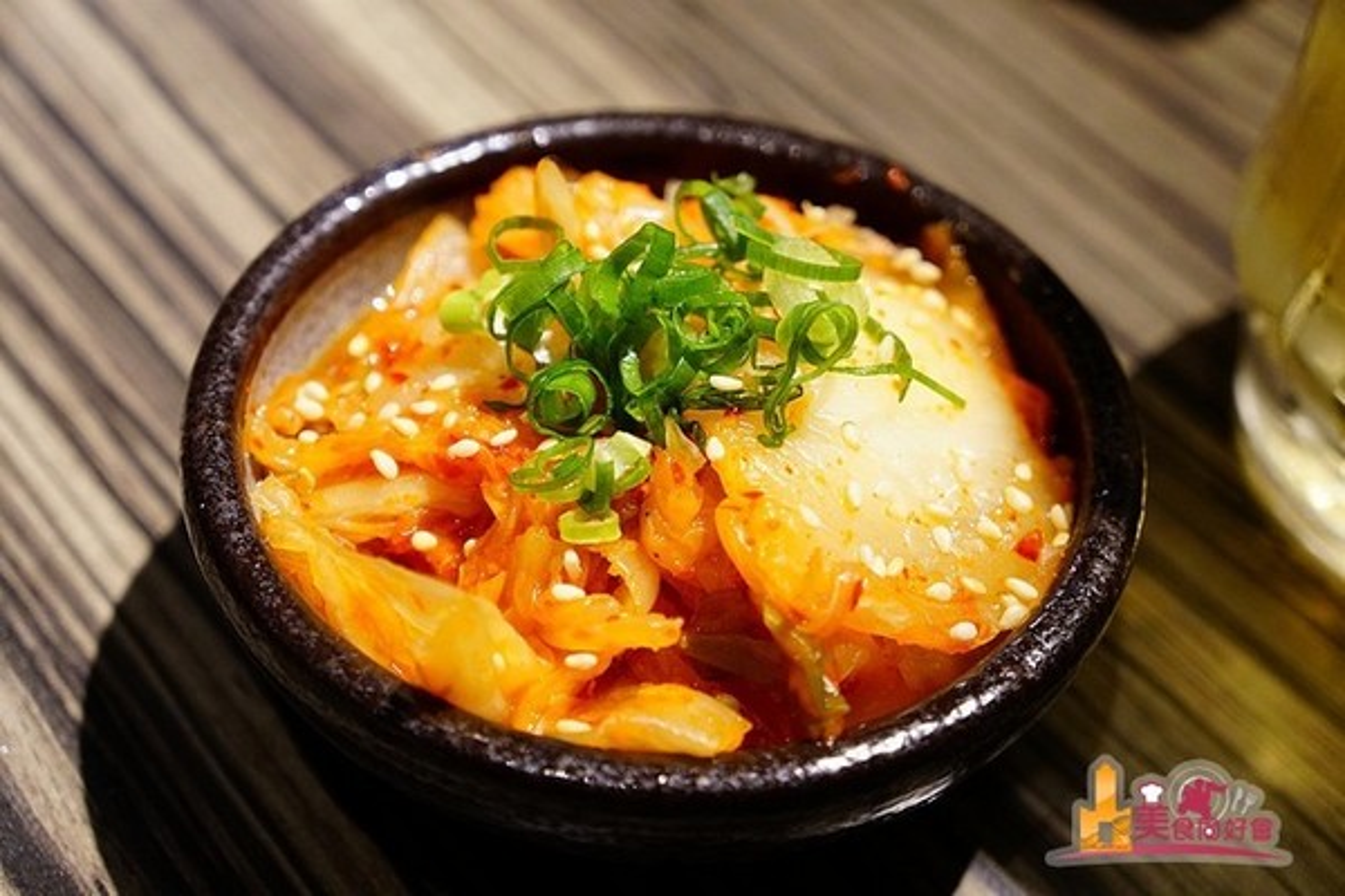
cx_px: 672
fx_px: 1961
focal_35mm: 52
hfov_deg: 37.9
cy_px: 448
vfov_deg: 25.8
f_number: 4.5
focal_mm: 35
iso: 1250
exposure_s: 1/60
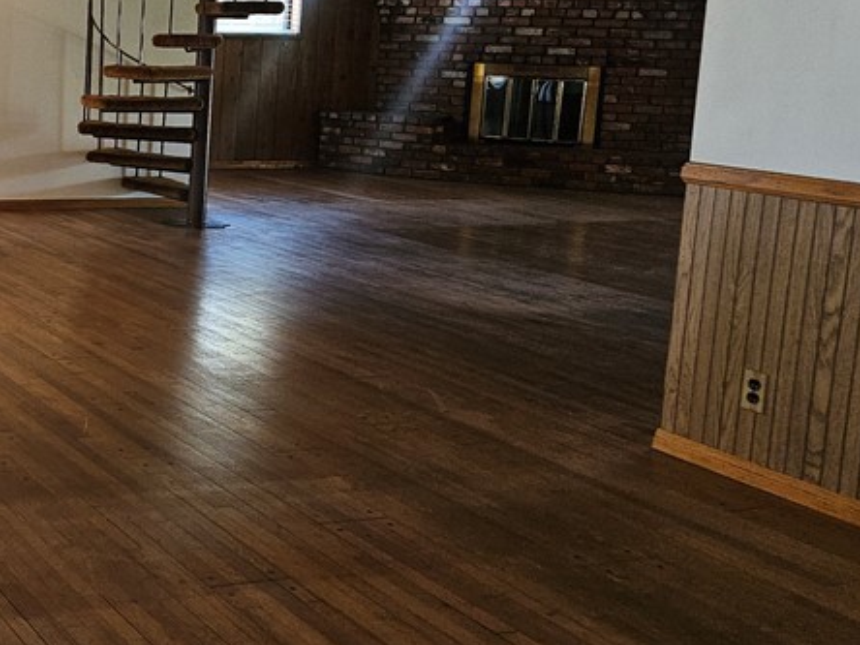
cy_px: 196
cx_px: -64
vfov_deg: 27.3
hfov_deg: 32.3
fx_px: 1317
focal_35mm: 53
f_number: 1.8
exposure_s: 1/24
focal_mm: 5.4
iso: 100
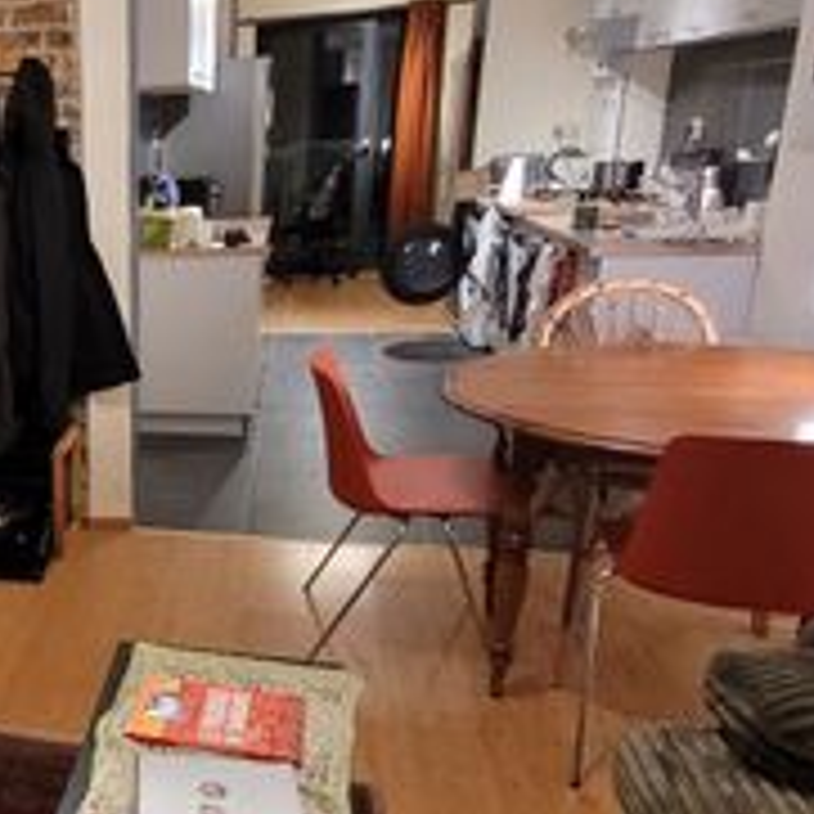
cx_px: -117
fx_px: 1011
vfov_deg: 43.8
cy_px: 463
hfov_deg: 36.0
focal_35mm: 38
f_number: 2.2
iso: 640
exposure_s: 1/33
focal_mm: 1.74
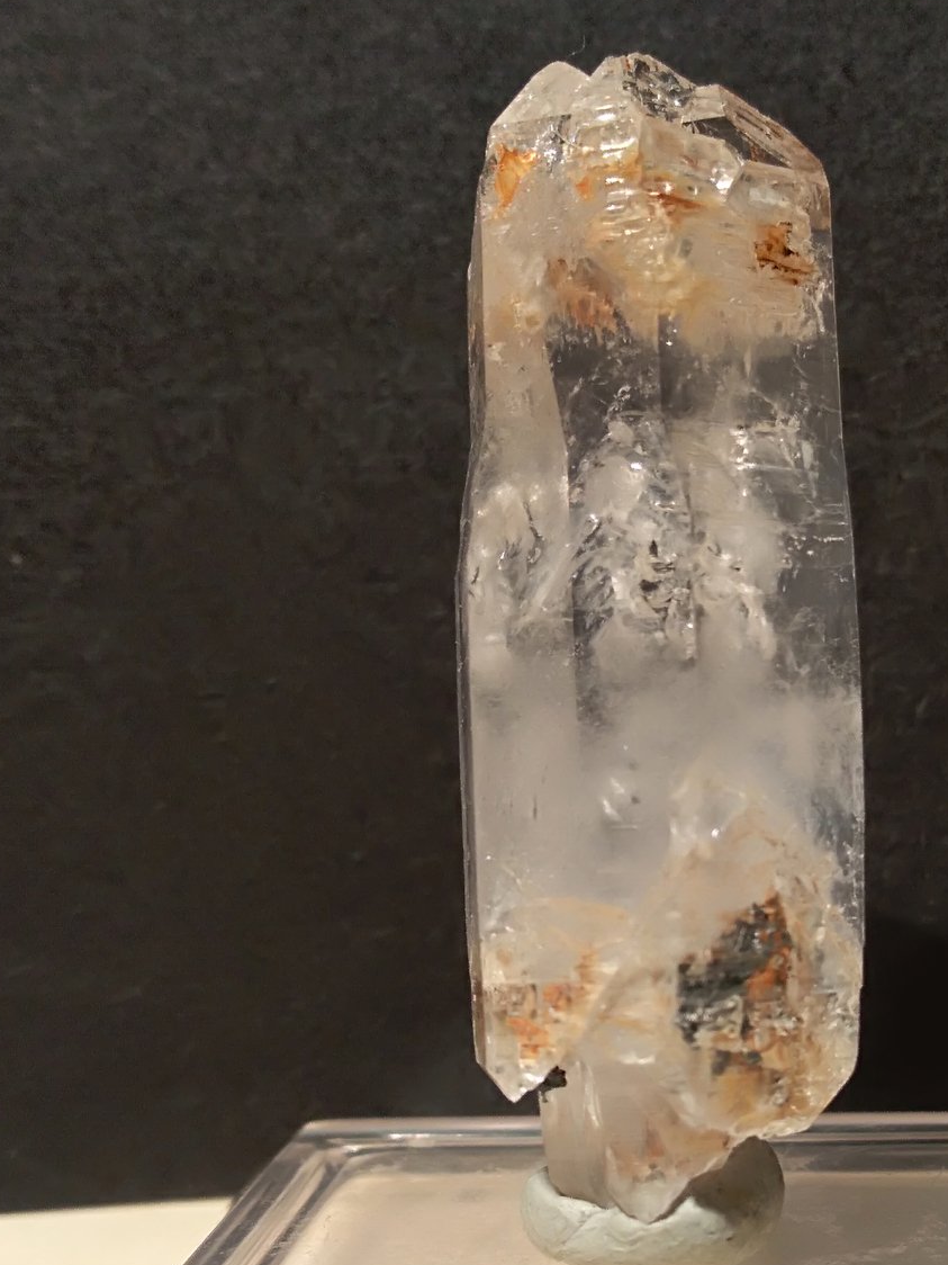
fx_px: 1351
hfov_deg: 38.0
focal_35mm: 37
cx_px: 666
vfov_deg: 49.4
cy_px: 832
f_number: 2
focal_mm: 3.54
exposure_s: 1/50
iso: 104
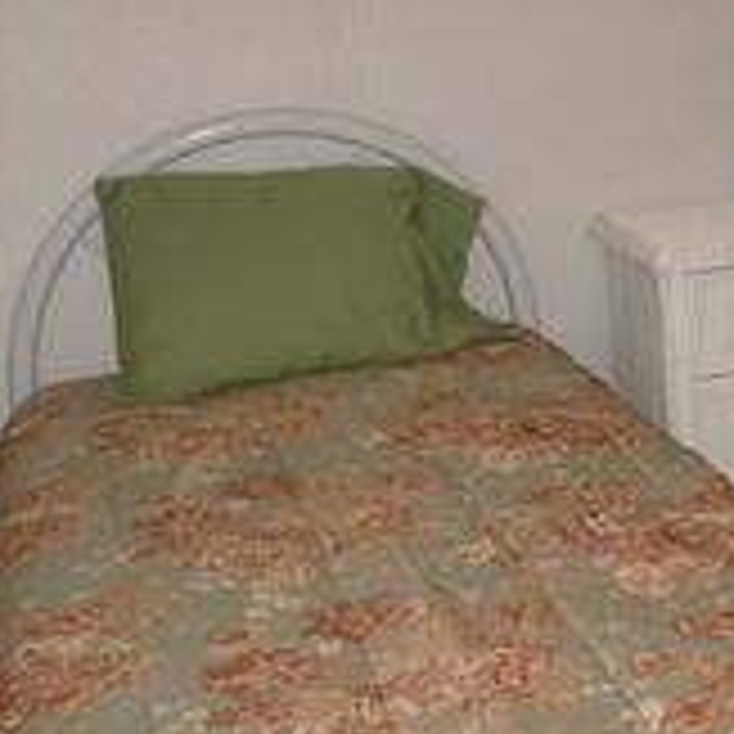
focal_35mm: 70
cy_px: 252
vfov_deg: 24.5
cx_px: 820
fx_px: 1679
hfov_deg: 23.1
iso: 100
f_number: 2.8
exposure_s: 1/45
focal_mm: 5.8
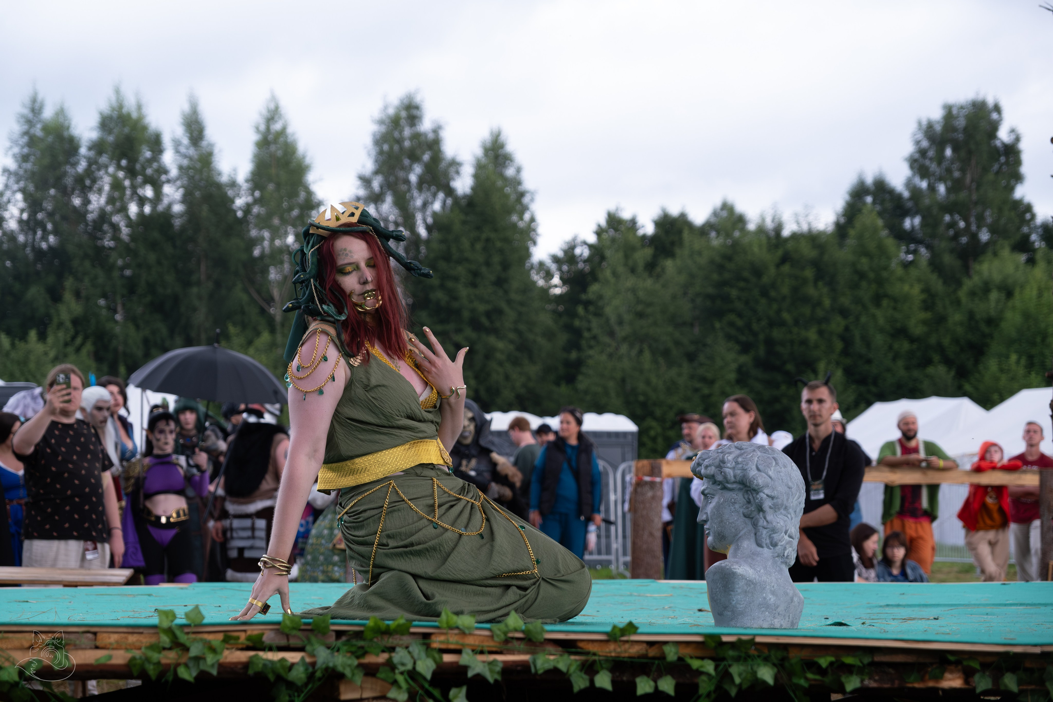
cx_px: 526
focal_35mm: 77
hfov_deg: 26.3
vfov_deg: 17.7
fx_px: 2252
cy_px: 351
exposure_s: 1/1000
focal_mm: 51.6
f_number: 3.6
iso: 800
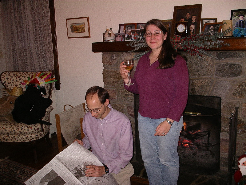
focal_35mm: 37
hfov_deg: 50.1
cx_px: 123
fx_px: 263
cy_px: 92
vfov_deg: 38.7
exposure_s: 1/40
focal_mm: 7.8
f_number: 2.8
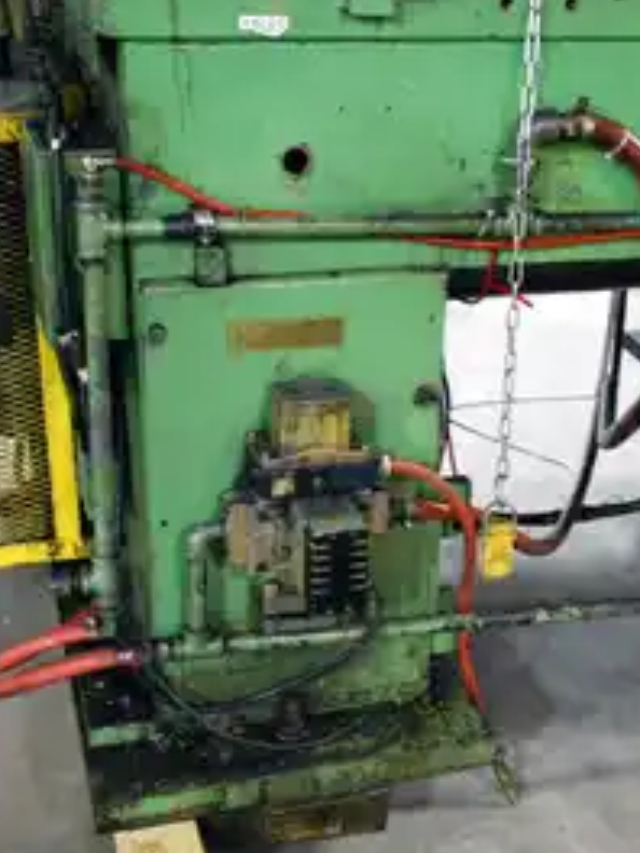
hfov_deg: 26.5
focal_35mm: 55
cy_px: 423
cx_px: 427
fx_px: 1349
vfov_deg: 35.1
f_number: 4
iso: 1600
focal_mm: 25
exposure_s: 1/8
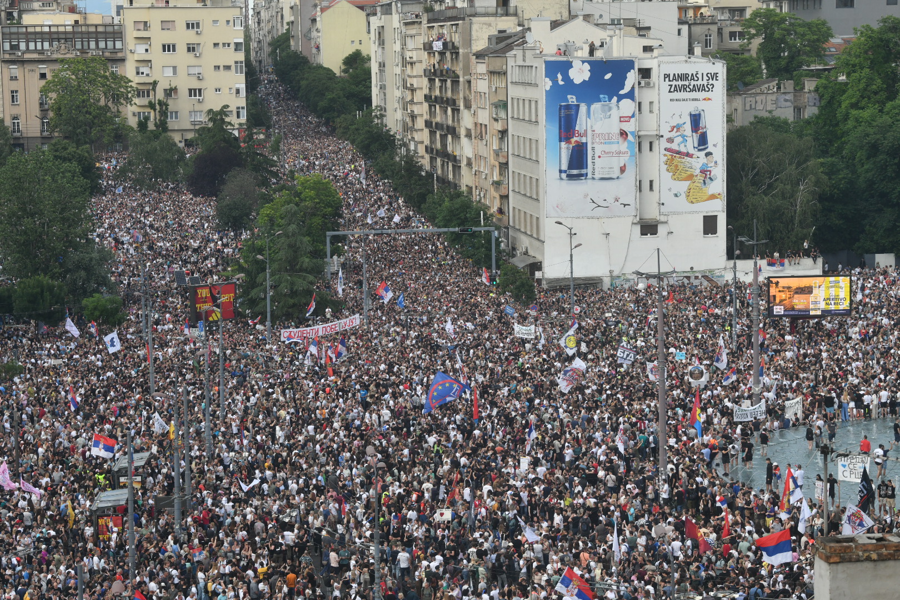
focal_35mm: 86
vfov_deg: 15.9
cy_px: 300
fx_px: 2150
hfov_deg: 23.6
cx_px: 450
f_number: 6.3
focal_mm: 86
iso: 800
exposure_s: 1/1600
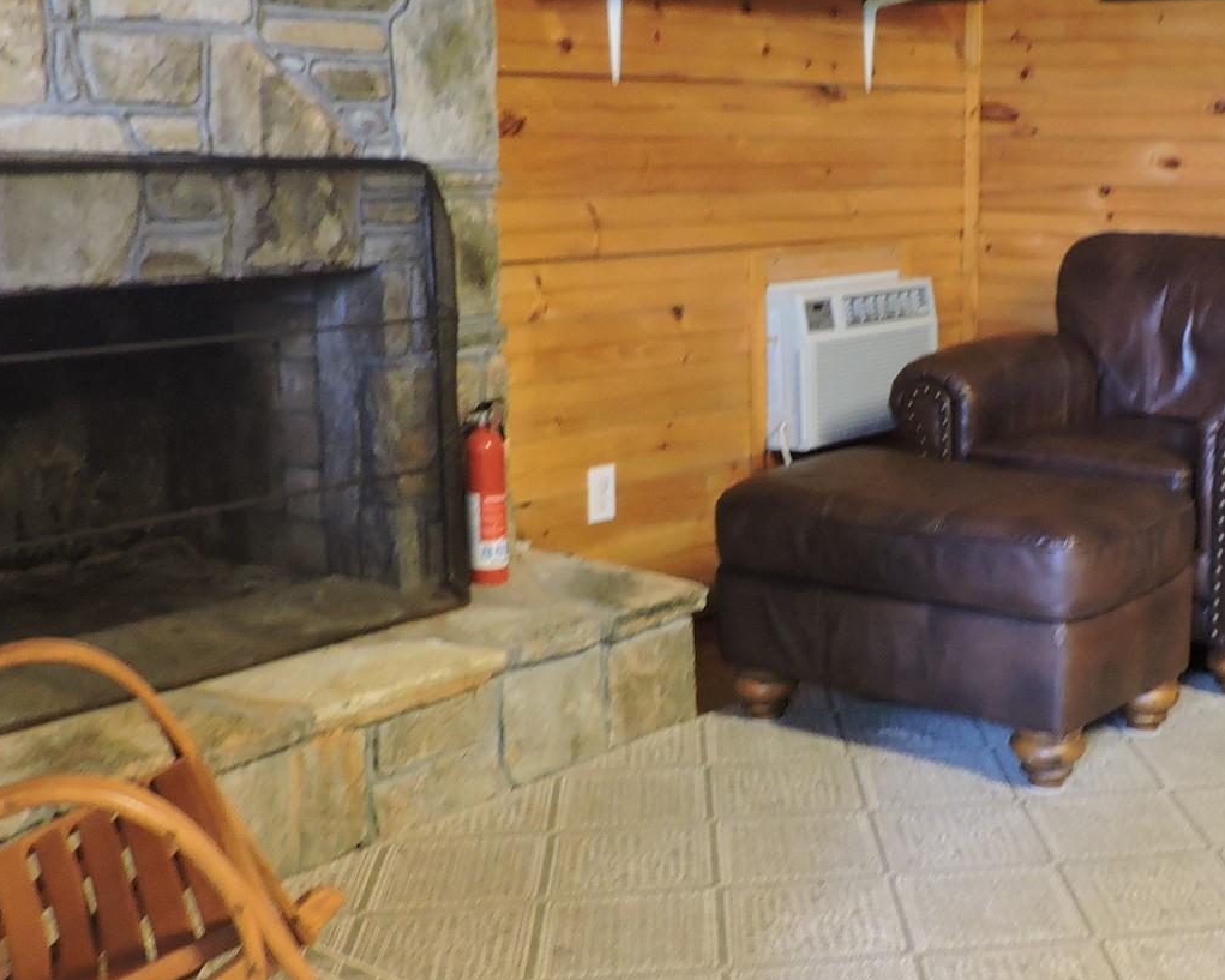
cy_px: 487
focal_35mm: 47
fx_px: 1704
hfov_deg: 38.8
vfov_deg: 32.1
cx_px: 867
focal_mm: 4.3
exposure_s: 1/10
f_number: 3
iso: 400
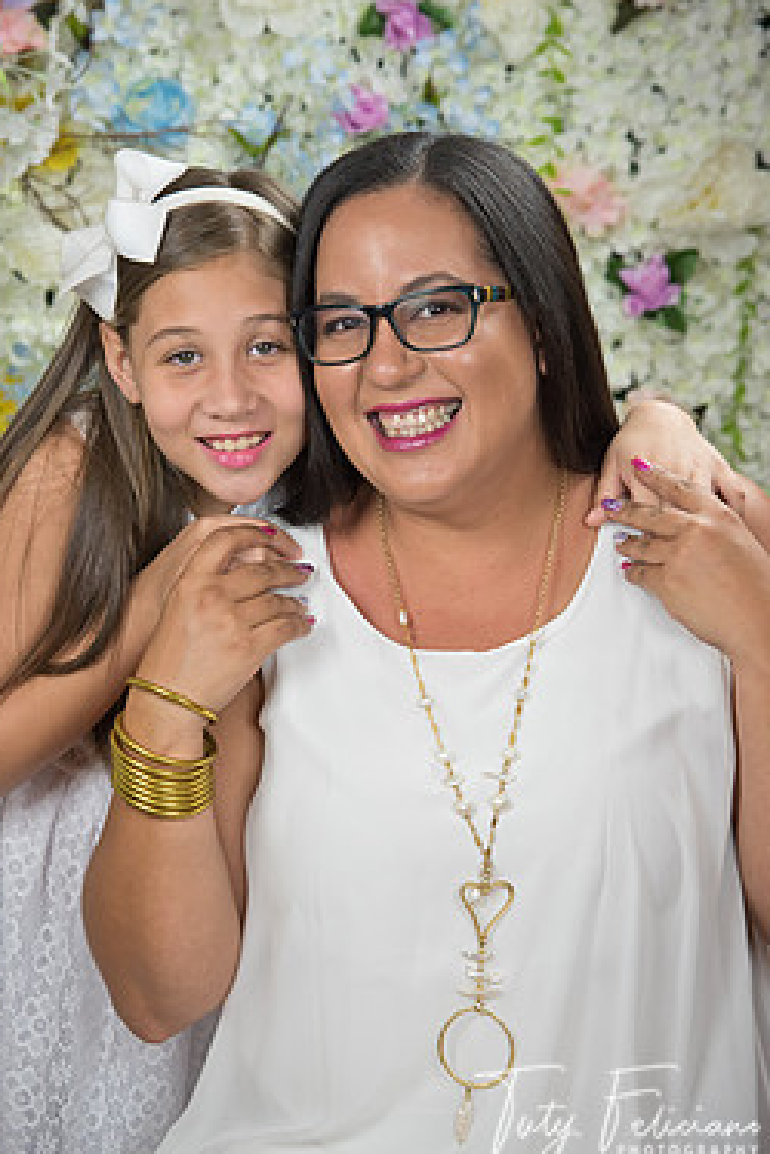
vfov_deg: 20.0
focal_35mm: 102
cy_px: 529
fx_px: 3272
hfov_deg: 13.4
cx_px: 345
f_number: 5
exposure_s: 1/125
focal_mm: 85
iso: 1250
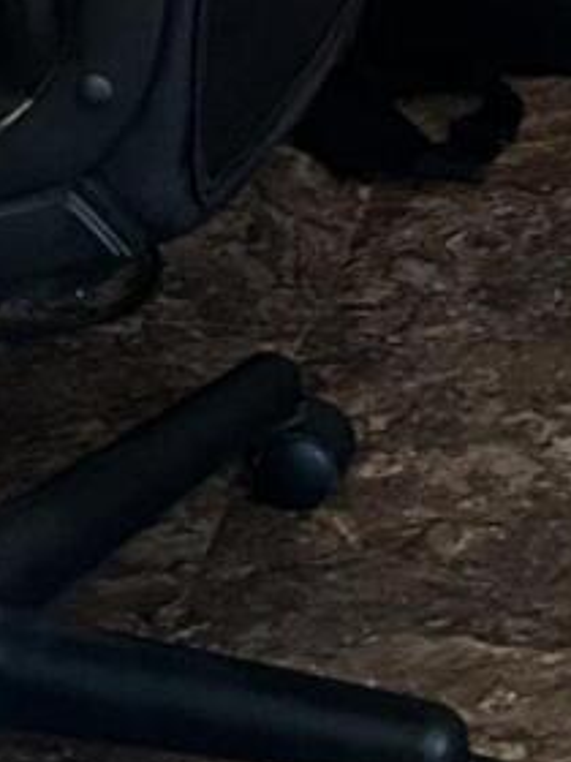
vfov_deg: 9.8
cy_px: -855
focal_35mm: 186
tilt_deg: -14.9
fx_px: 4091
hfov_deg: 7.6
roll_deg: -1.9
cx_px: 1158
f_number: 1.5
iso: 400
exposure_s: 1/60
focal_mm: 5.7
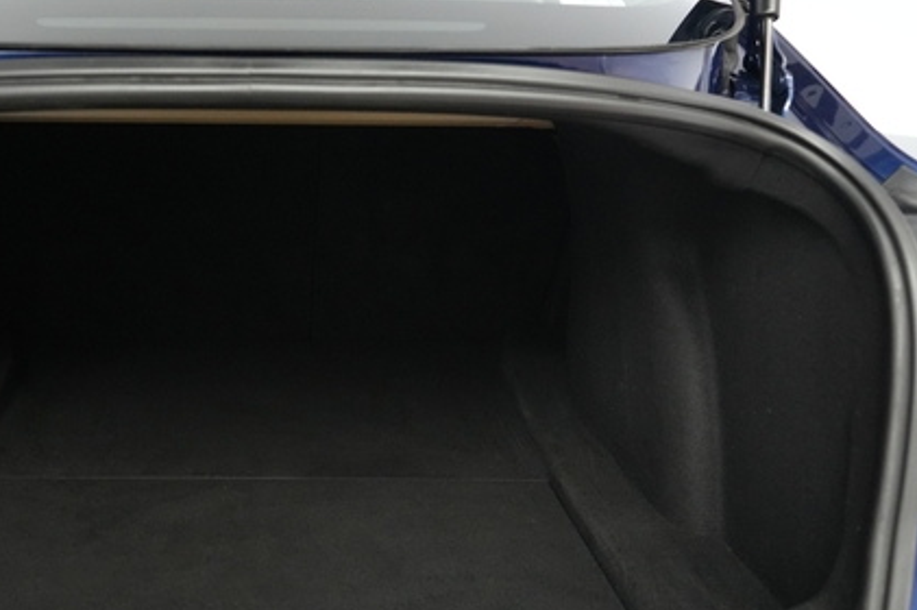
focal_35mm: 38
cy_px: 338
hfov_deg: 49.4
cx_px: 272
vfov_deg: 35.0
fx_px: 967
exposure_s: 1/160
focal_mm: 25
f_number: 2.8
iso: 6400
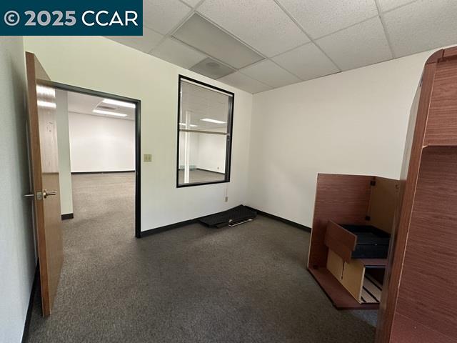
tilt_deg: -6.2
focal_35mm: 14
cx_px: 228
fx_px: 185
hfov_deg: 102.1
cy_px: 172
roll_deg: -2.1
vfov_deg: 85.7
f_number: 2.2
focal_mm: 2.22
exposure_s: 1/60
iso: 320
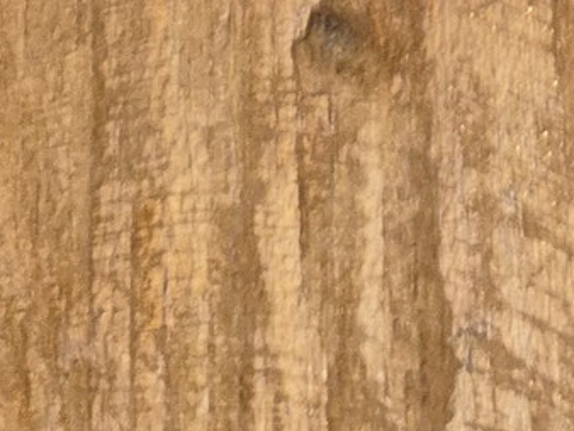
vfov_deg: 6.4
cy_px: -1469
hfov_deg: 10.2
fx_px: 2887
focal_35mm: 174
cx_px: 1274
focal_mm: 5.4
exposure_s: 1/100
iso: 250
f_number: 1.8
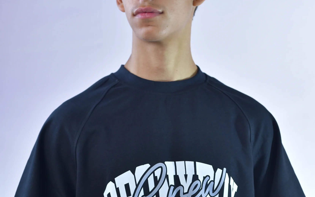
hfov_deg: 15.9
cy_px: 238
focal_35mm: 131
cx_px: 158
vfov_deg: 9.9
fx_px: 1125
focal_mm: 85
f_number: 3.5
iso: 1000
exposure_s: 1/100
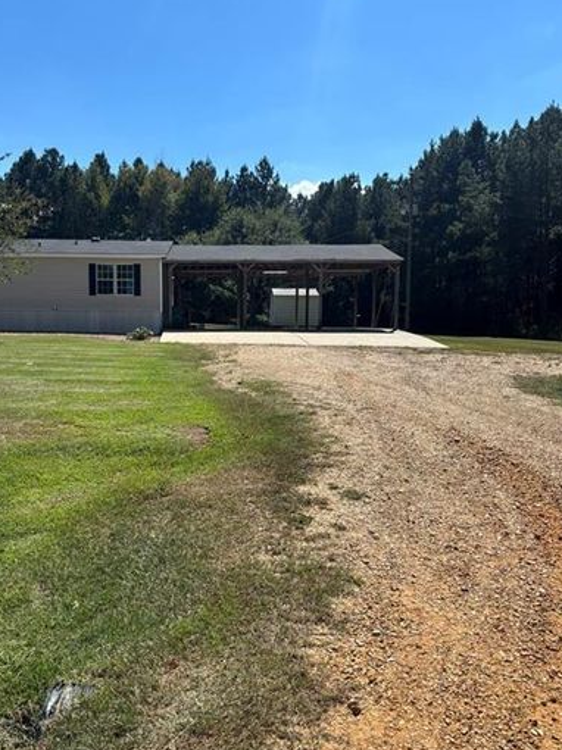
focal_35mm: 34
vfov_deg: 54.0
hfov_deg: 41.5
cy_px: 377
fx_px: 737
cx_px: 218
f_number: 1.6
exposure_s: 1/3937
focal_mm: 5.96
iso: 50
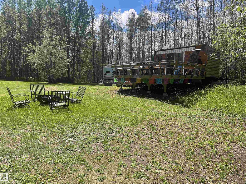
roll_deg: -0.9
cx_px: 123
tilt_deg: -4.1
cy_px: 92
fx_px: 185
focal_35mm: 26
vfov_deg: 53.1
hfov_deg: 67.3
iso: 50
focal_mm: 5.1
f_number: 1.6
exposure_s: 1/1992
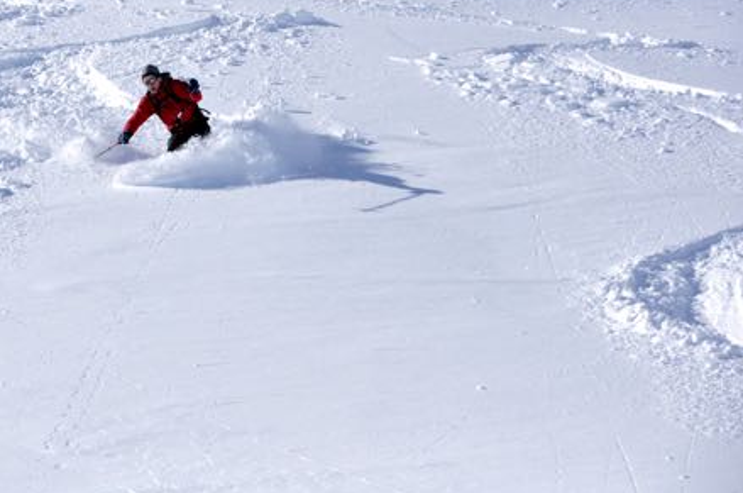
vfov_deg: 6.9
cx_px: 203
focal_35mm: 197
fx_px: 4058
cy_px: 155
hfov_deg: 10.4
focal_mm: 90
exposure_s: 1/2000
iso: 320
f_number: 8
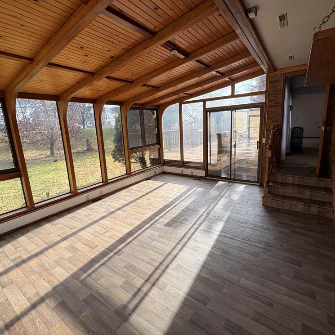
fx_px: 186
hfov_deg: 84.0
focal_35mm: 17
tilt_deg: -11.5
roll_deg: +2.5
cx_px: 169
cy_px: 163
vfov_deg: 84.0
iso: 40
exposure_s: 1/224
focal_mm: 2.22
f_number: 2.2
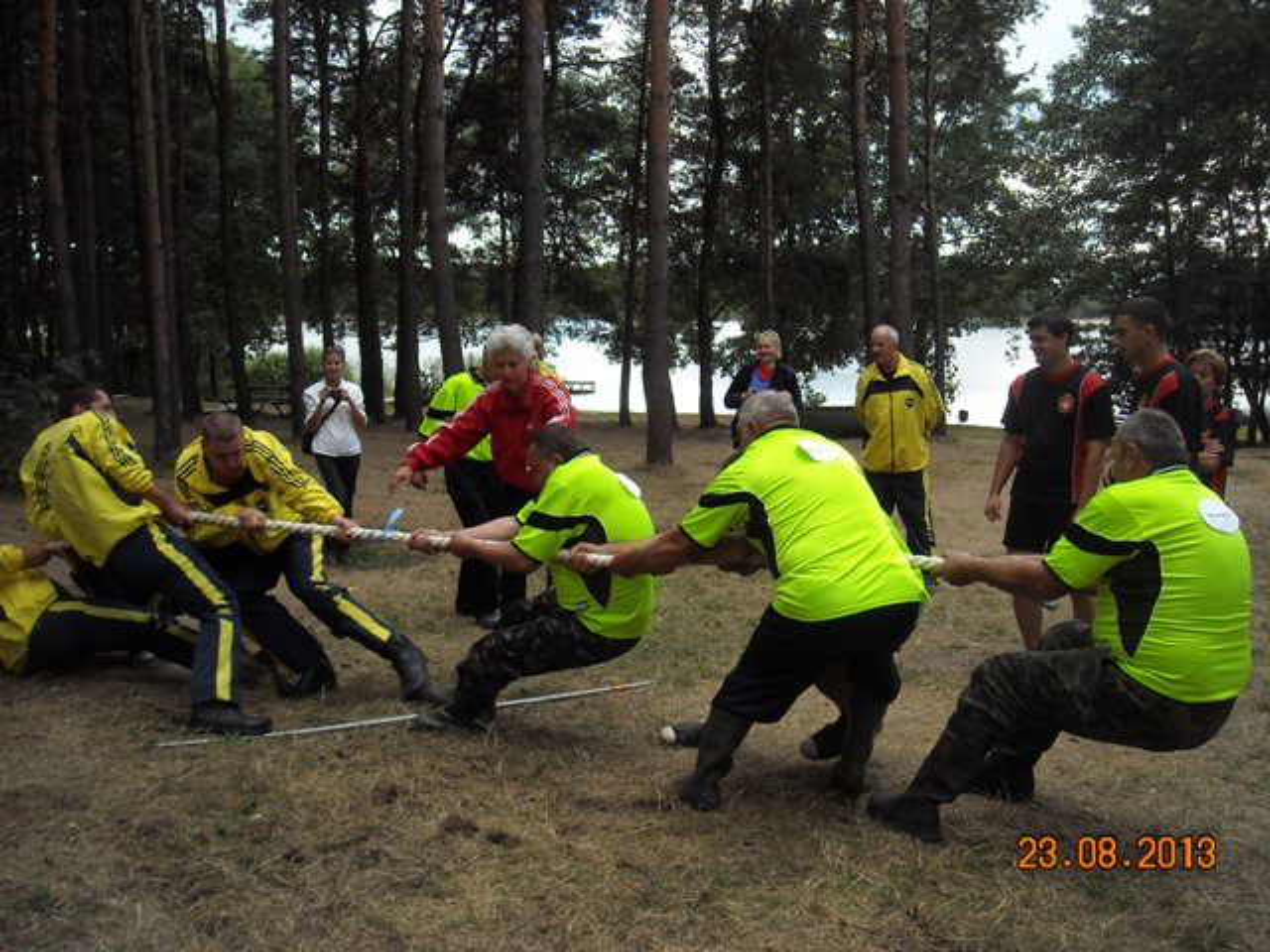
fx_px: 1284
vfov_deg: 40.7
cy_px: 476
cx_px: 635
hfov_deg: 52.6
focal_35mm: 35
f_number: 2.8
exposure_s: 1/250
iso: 64
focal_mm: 5.7
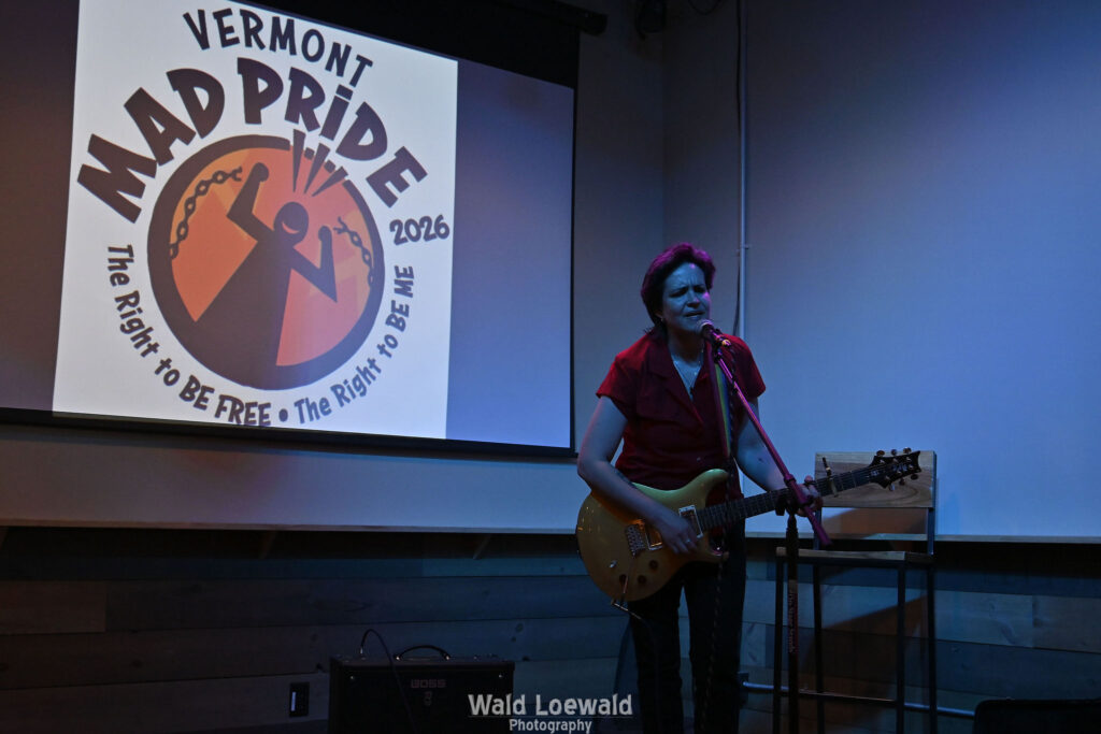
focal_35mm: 42
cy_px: 367
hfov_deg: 46.4
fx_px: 1285
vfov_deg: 31.9
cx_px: 550
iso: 1600
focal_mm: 28
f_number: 3.5
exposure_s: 1/200
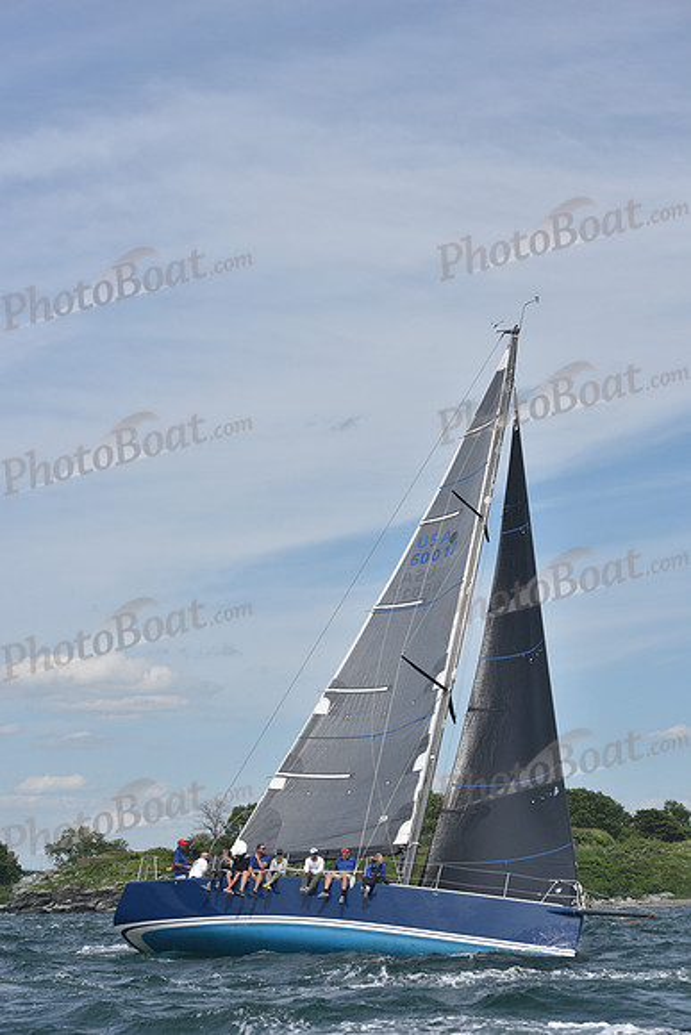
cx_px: 346
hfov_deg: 15.2
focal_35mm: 90
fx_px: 2590
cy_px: 518
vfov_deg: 22.6
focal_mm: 90
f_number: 7.1
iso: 320
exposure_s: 1/800
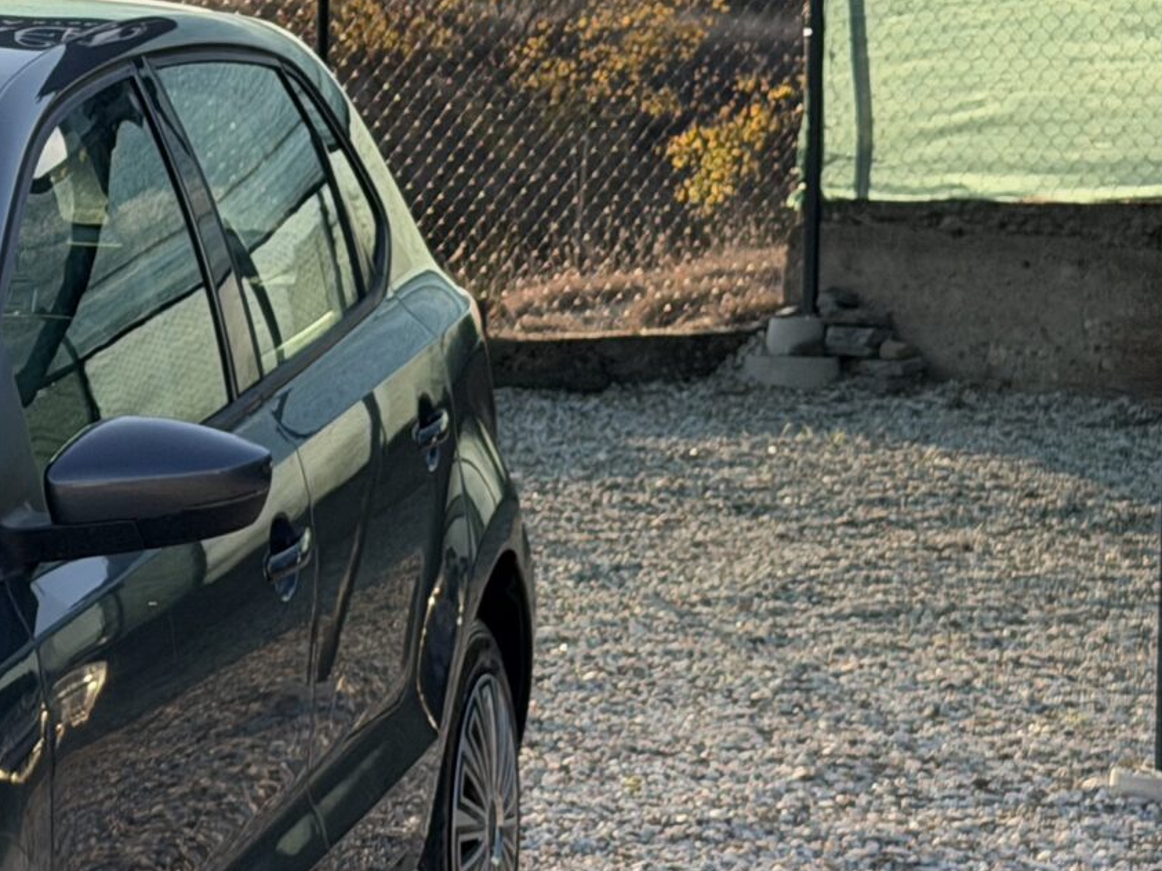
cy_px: 433
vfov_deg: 10.2
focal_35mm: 146
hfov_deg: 13.0
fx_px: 4900
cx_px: -435
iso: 100
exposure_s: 1/2146
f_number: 1.78
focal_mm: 6.76
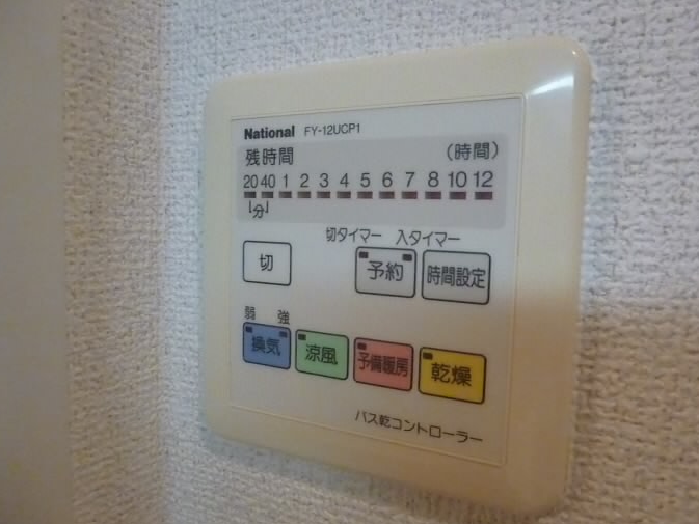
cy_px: 271
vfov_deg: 53.1
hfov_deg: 67.3
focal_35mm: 26
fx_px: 525
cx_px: 354
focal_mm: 4.5
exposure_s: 1/80
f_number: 3.1
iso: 1600
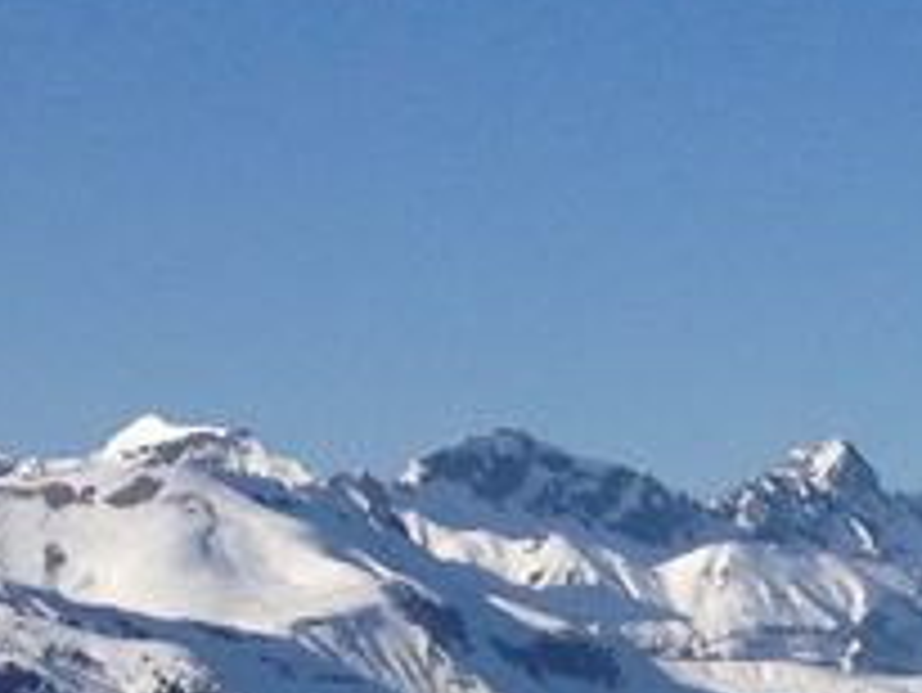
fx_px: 5463
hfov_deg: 8.9
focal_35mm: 205
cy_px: 1242
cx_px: 2024
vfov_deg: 7.1
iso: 64
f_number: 2.4
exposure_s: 1/2907
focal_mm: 4.28
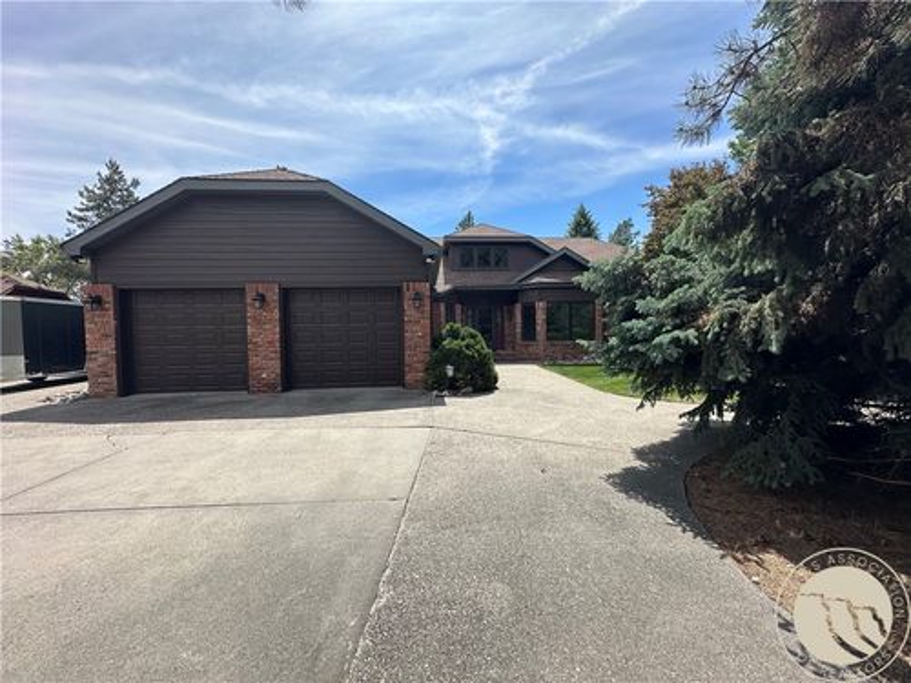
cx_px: 456
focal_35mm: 14
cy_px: 342
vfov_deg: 85.7
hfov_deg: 102.1
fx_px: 368
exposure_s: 1/1715
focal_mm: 2.22
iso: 50
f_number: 2.2
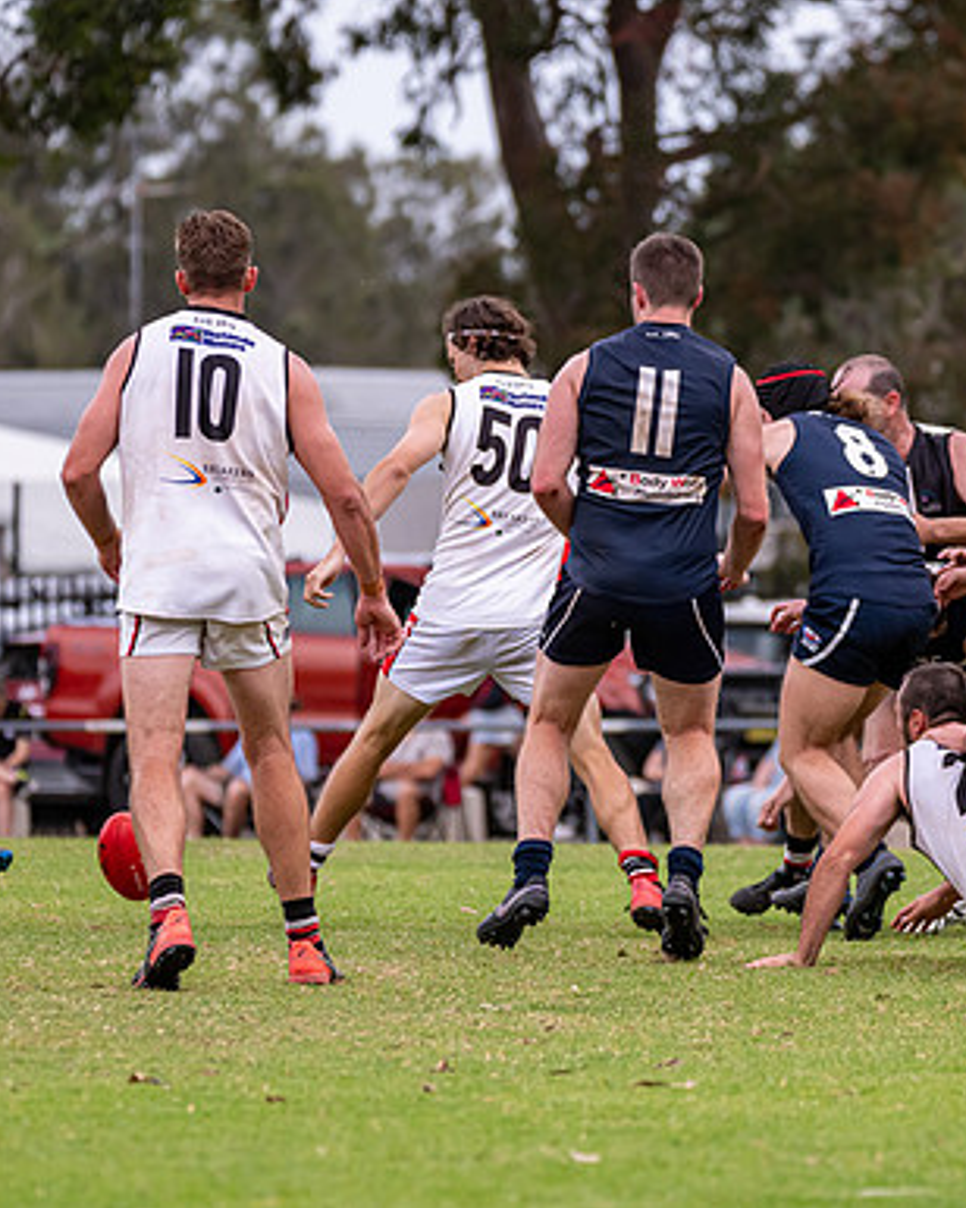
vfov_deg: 4.5
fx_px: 15510
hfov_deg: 3.6
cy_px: 581
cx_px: 654
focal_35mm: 434
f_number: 6.3
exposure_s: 1/1250
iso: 1250
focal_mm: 280
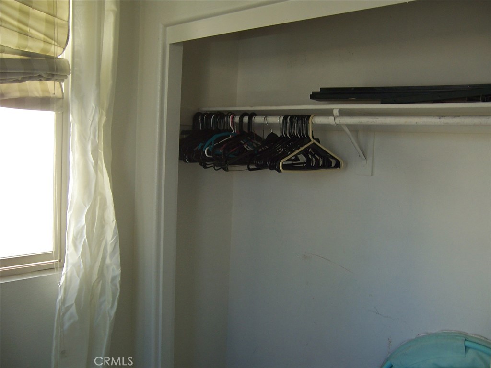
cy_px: 184
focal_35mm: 33
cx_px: 246
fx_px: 468
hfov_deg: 55.4
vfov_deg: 42.9
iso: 80
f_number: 2.8
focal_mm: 5.5
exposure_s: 1/60
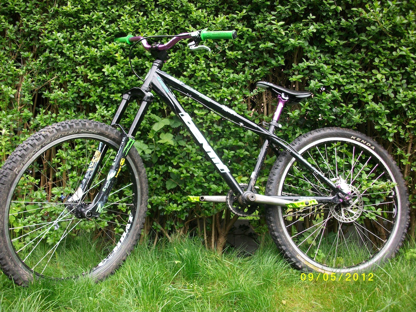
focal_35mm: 31
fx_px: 373
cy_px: 156
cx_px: 208
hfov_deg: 58.4
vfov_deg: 45.4
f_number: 2.9
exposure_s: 1/92.7
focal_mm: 5.7
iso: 80
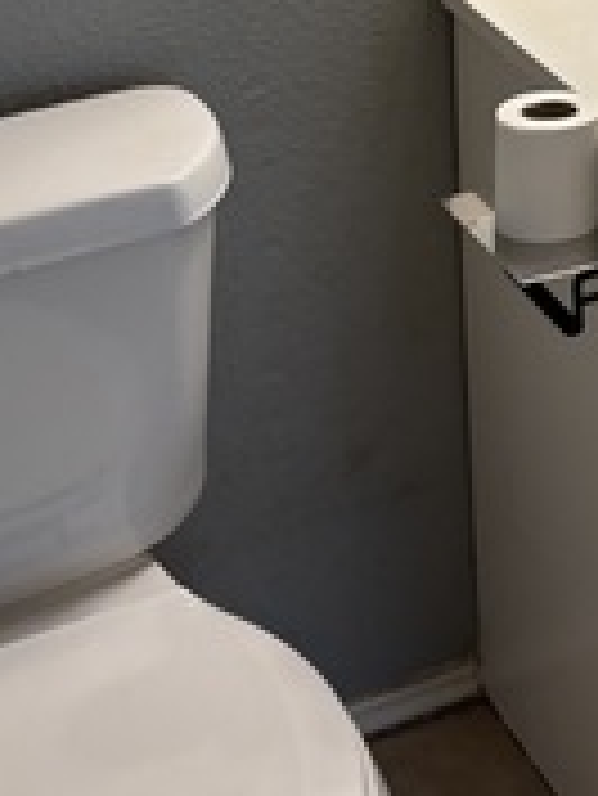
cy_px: -175
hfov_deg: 14.6
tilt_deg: -15.4
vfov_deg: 19.5
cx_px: 926
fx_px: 2163
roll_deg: -1.8
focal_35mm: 94
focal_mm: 5.96
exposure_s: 1/60
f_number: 1.6
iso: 80
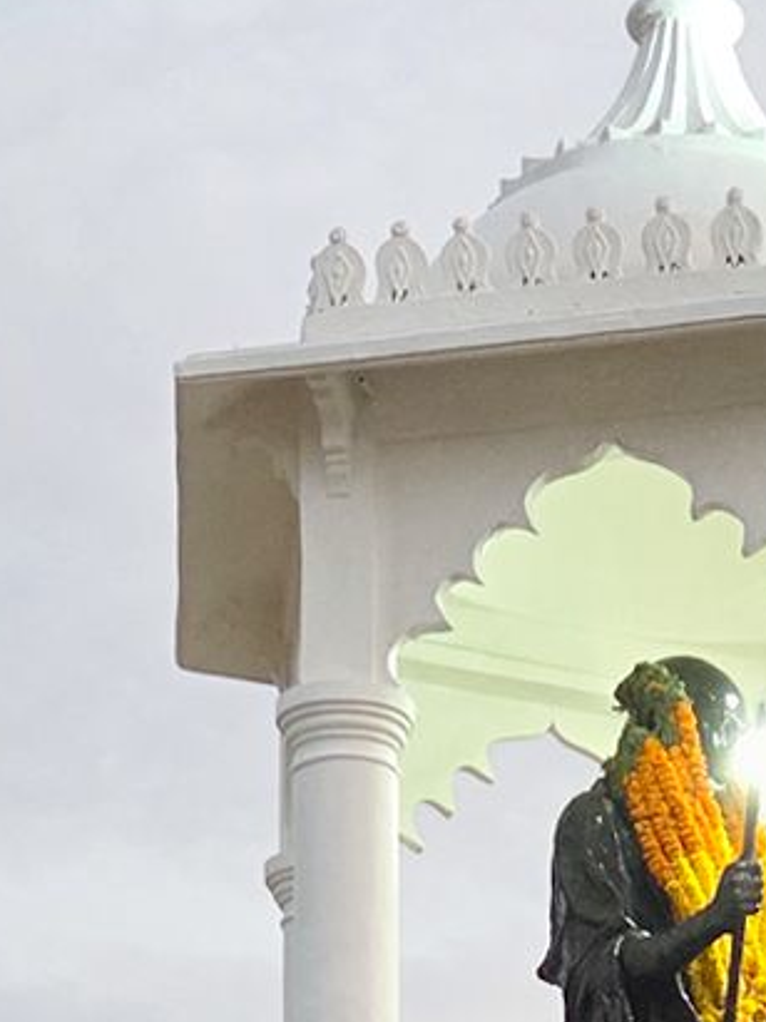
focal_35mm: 112
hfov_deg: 13.1
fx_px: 3306
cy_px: 1778
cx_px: 639
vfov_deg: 15.4
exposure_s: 1/100
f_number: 1.8
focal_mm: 5.4
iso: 320
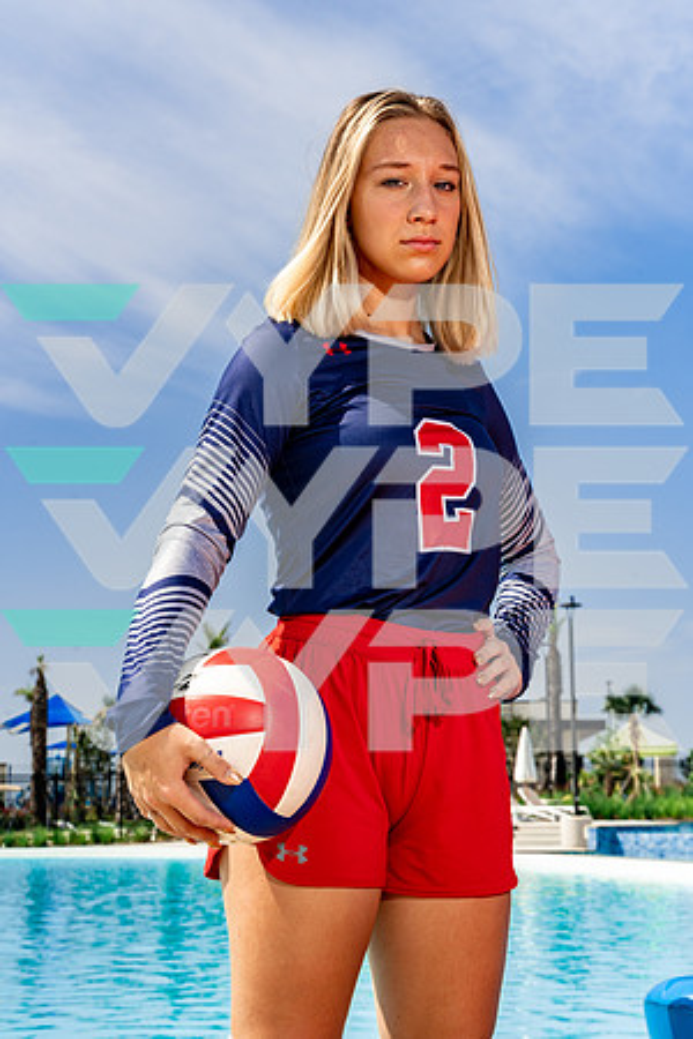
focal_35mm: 65
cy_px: 520
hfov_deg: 20.9
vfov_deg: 31.0
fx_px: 1877
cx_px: 346
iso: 100
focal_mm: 65
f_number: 11
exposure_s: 1/250
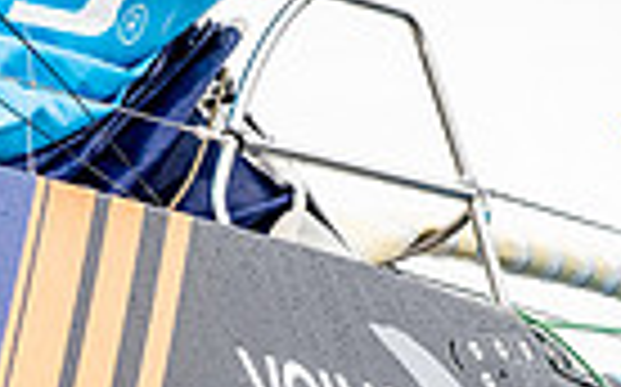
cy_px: 515
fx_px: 11973
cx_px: 248
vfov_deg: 1.9
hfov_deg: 3.0
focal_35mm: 708
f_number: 4
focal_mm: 165
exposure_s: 1/1000
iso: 500
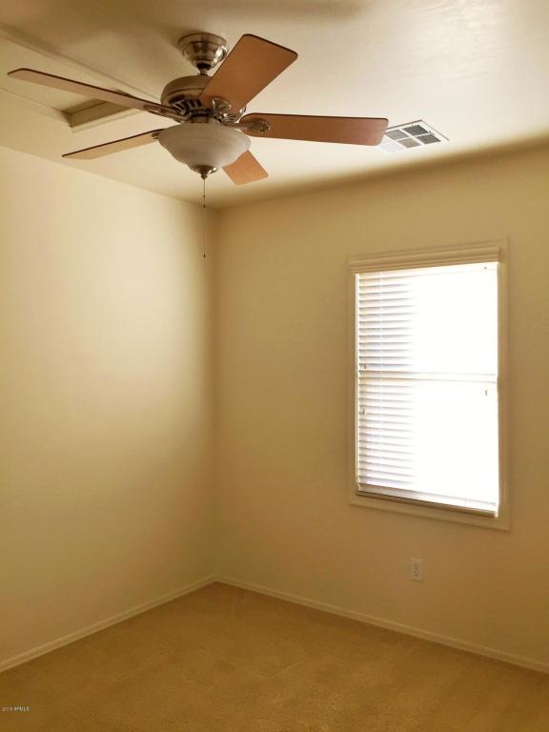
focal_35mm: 29
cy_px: 366
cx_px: 274
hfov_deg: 48.2
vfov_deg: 61.7
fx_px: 613
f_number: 2.2
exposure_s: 1/60
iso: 40
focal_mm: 4.15
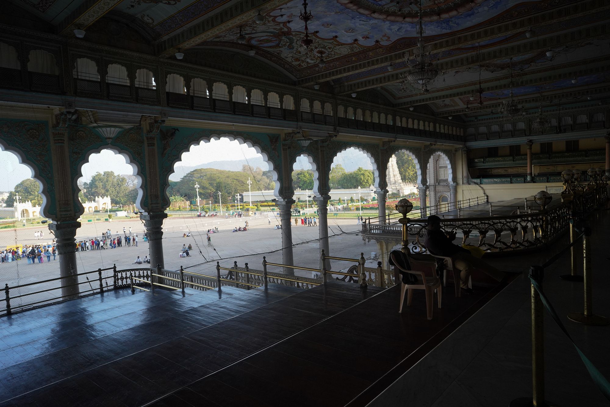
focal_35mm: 24
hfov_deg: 73.7
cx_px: 305
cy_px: 204
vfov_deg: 53.1
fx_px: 407
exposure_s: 1/200
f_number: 8
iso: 800
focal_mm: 24
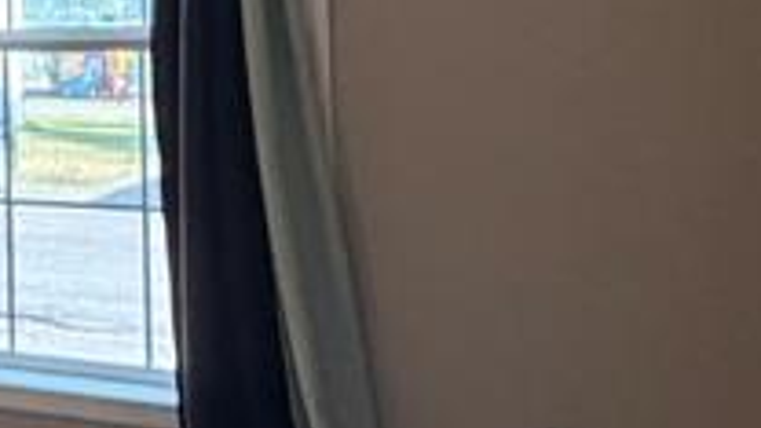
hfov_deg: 19.4
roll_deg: +1.4
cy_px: 18
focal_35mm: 75
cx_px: -677
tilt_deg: +0.4
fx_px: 1513
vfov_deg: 15.8
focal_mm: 2.22
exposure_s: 1/120
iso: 250
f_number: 2.2
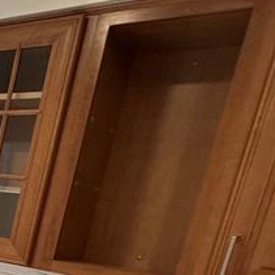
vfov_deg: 26.0
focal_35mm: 60
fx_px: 539
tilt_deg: -12.3
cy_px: 317
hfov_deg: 20.6
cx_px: -214
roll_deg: -6.3
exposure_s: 1/120
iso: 200
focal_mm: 2.22
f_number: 2.2
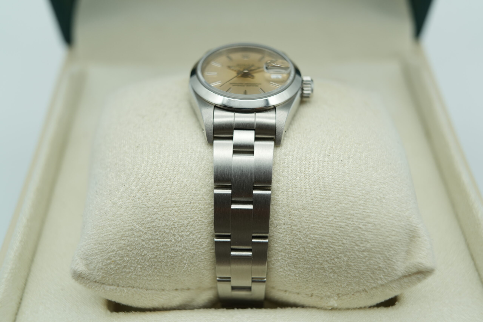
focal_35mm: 35
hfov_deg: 54.4
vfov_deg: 37.9
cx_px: 242
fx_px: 470
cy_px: 161
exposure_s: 1/250
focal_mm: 35
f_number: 5
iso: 400
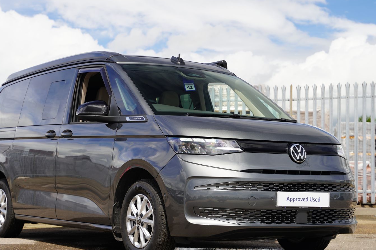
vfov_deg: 17.8
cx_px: 179
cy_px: 132
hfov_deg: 26.5
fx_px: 799
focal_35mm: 77
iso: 100
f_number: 5
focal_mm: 64.5
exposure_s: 1/320
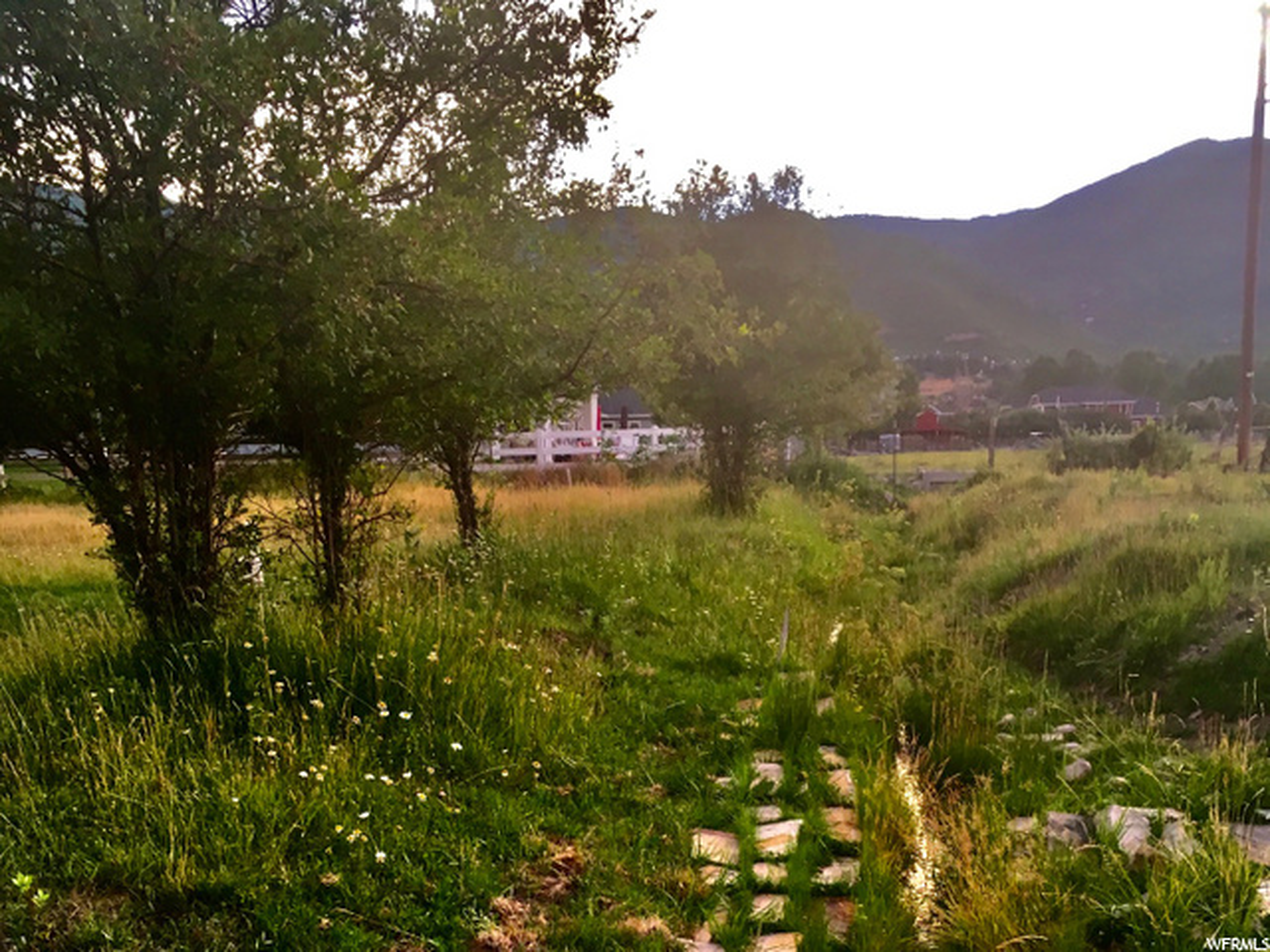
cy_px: 476
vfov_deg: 48.2
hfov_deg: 61.7
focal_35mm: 29
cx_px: 635
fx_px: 1064
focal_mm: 4.15
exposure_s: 1/30
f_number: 2.2
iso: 25
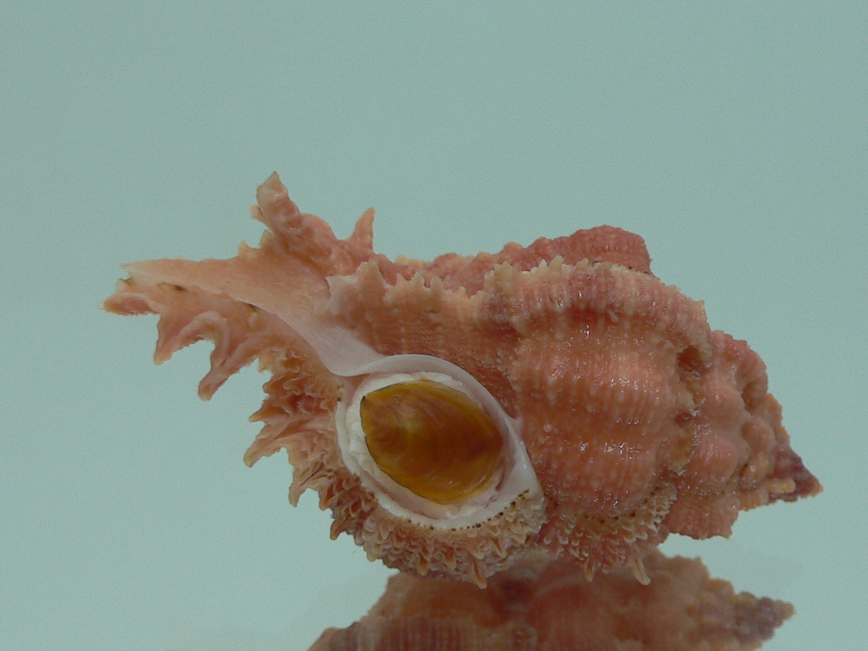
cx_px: 487
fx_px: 1329
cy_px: 438
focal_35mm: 53
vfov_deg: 27.3
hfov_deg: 36.1
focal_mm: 4.6
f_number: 2.8
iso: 80
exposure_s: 1/60
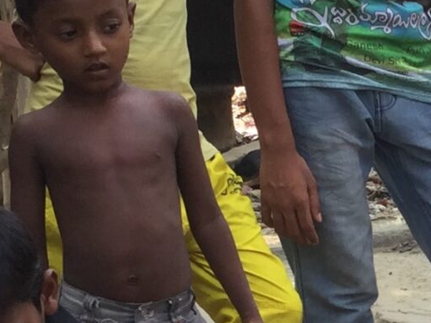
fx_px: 2154
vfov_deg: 8.5
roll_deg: +1.3
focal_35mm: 173
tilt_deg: -12.3
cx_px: 631
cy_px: 370
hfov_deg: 11.0
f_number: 2.4
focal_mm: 3.3
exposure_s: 1/203
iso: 25
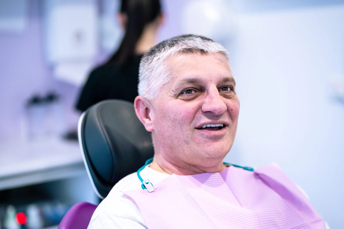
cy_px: 114
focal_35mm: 50
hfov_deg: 39.6
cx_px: 172
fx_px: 478
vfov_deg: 27.0
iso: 100
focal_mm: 50
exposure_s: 1/100
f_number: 1.2
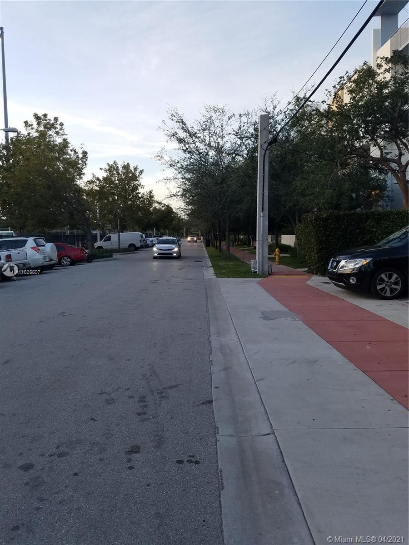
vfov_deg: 67.3
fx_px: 410
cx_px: 204
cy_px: 272
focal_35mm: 26
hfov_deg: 53.1
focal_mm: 4.2
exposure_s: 1/263
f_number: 1.7
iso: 50
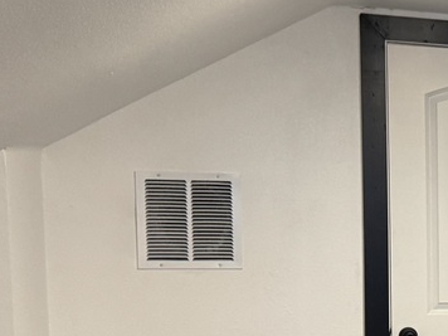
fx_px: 1255
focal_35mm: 97
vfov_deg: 15.0
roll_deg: -1.1
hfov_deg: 17.6
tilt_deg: -7.0
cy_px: 335
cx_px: 717
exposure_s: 1/60
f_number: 1.78
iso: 320
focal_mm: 6.76
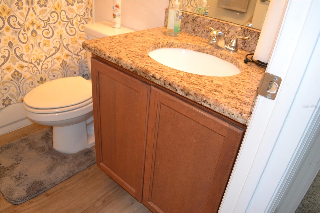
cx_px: 160
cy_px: 106
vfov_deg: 47.9
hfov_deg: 67.4
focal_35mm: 27
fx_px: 240
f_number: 3.5
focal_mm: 18
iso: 1250
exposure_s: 1/60
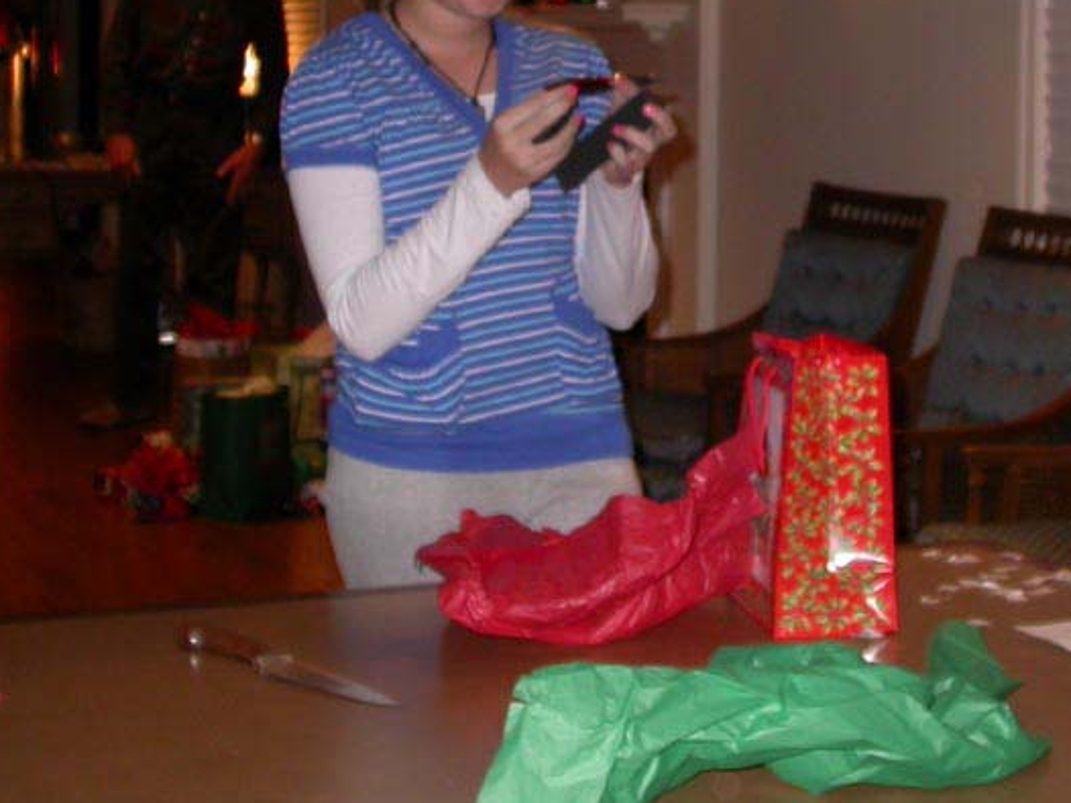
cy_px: 171
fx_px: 2288
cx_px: 662
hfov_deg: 26.3
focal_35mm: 74
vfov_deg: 19.7
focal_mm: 7.85
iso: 100
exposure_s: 1/60
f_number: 2.6
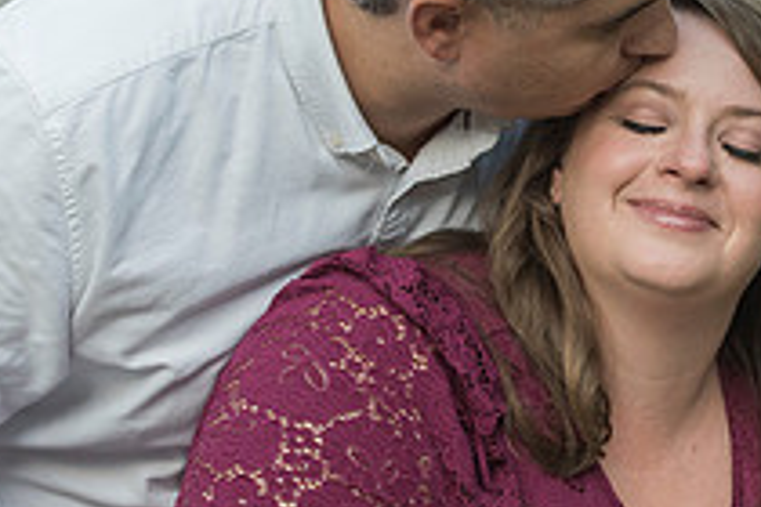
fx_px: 5940
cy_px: 152
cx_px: 628
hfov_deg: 7.3
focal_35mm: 281
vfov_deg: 4.9
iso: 800
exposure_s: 1/640
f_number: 3.2
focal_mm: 98
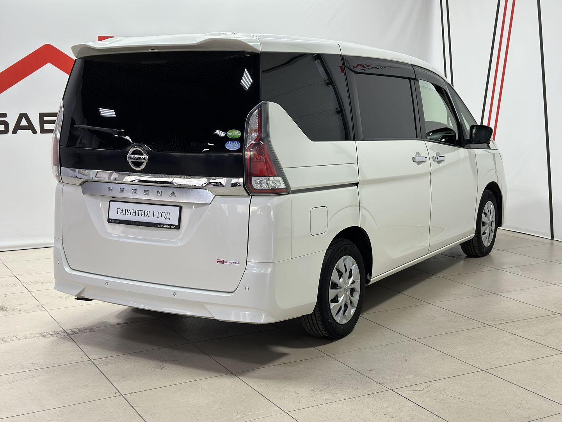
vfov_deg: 30.3
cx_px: 281
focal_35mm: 48
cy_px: 211
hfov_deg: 39.7
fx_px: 779
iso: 100
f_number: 1.78
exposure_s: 1/100
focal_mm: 6.86
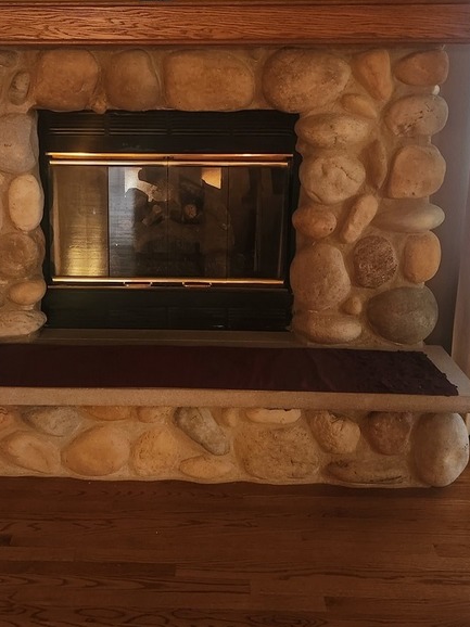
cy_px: 193
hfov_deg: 33.3
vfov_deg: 43.1
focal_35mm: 43
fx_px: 779
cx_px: 153
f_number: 1.8
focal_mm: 5.4
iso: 800
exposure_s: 1/24
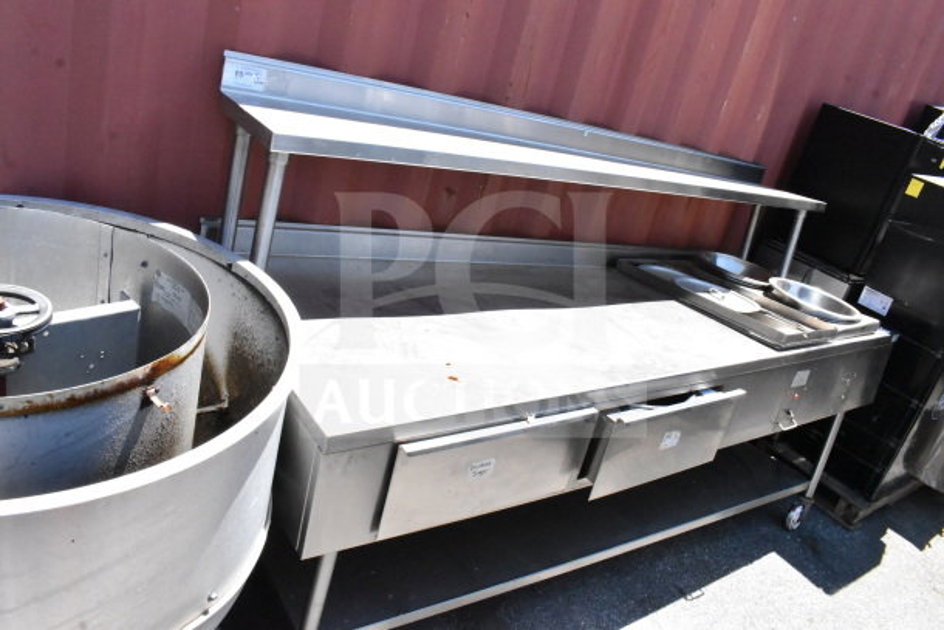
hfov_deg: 67.4
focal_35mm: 27
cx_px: 472
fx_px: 708
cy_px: 315
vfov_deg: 48.0
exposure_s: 1/1250
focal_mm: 18
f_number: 18
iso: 6400
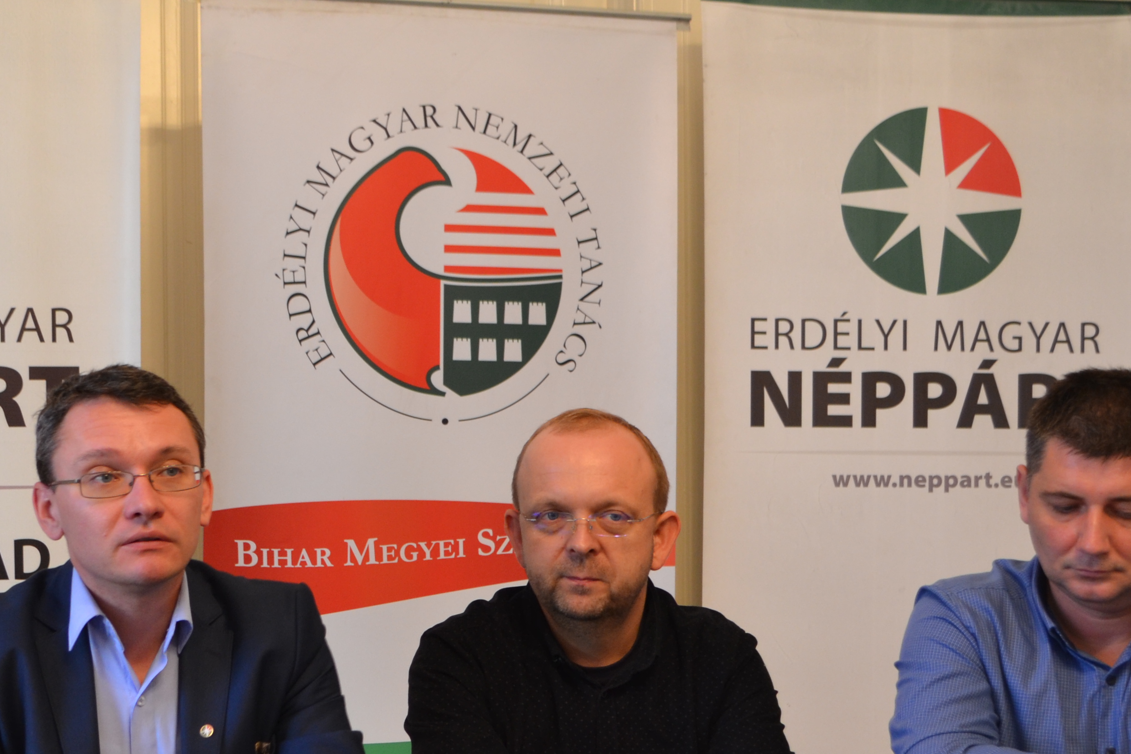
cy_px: 606
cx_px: 363
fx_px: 2450
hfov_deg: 25.8
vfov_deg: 17.3
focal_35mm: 78
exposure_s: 1/15
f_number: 4.5
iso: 400
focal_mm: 28
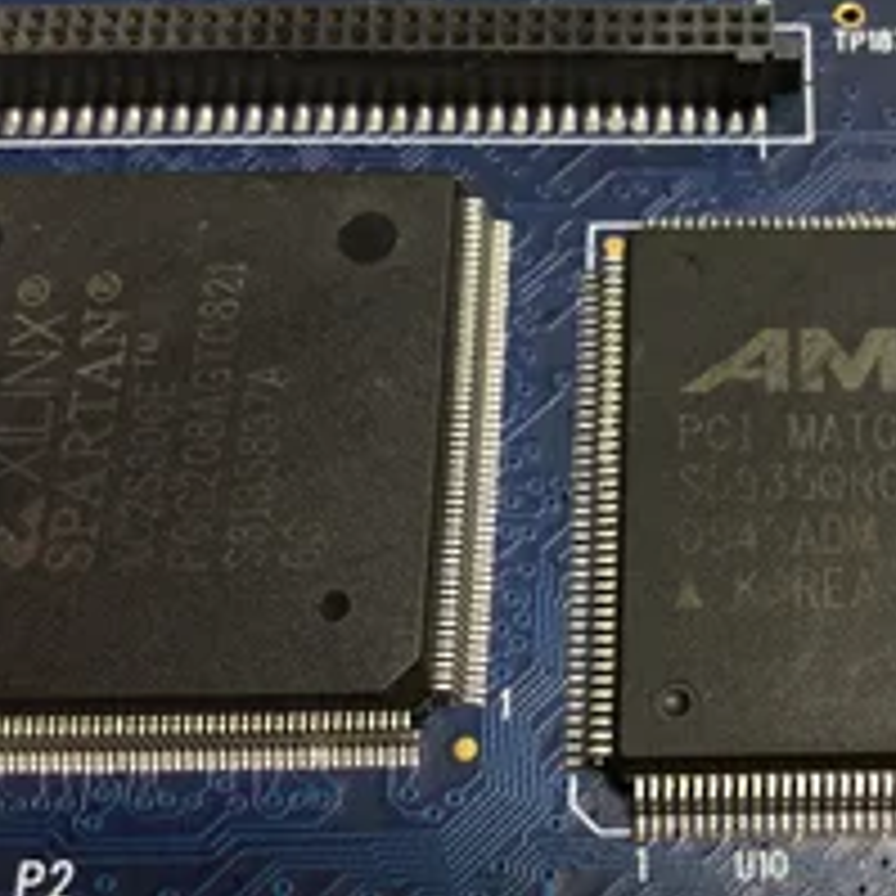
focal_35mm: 55
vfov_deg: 31.1
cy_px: 500
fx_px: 1611
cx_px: 842
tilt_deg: -65.9
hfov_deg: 29.5
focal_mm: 3.3
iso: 25
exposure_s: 1/60
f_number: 2.4
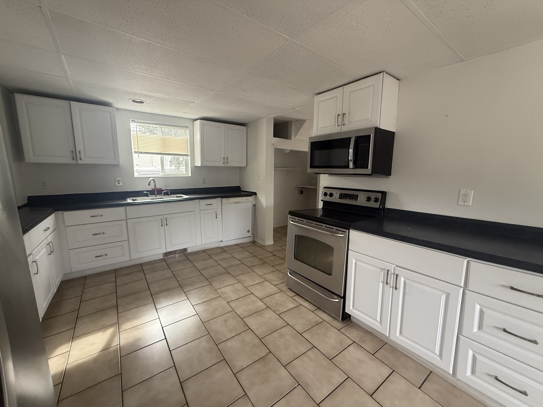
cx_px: 272
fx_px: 220
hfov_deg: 102.1
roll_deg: -0.2
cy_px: 204
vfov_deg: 85.7
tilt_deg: -7.7
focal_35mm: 14
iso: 400
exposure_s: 1/91
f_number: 2.2
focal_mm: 2.22
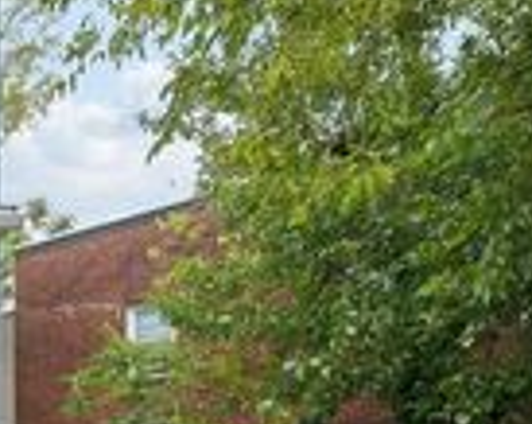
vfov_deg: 30.0
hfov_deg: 28.5
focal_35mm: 48
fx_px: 754
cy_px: 379
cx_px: -225
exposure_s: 1/6
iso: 100
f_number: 8
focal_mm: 14
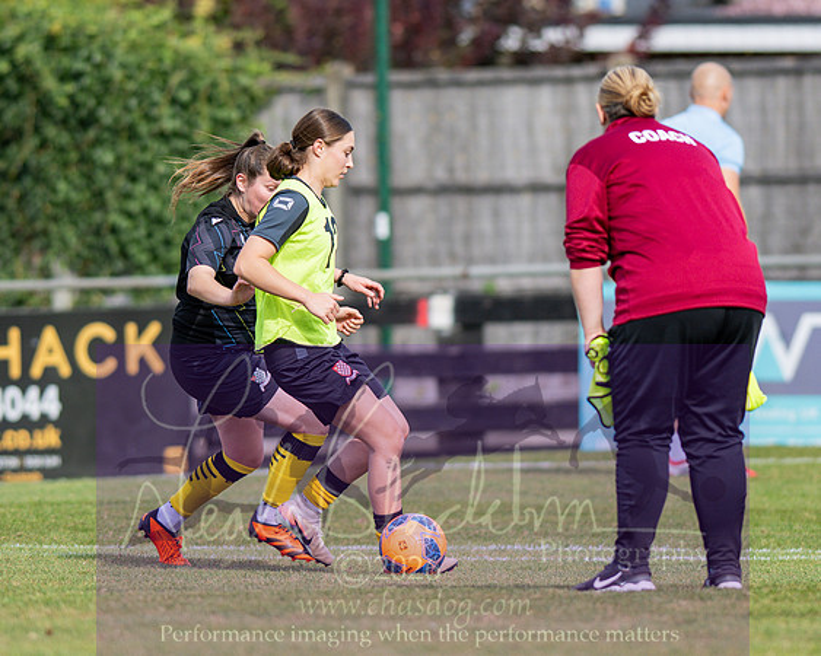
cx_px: 326
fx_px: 15625
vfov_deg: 2.4
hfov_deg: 3.0
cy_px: 272
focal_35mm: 643
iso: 125
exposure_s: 1/1600
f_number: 2.8
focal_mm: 300
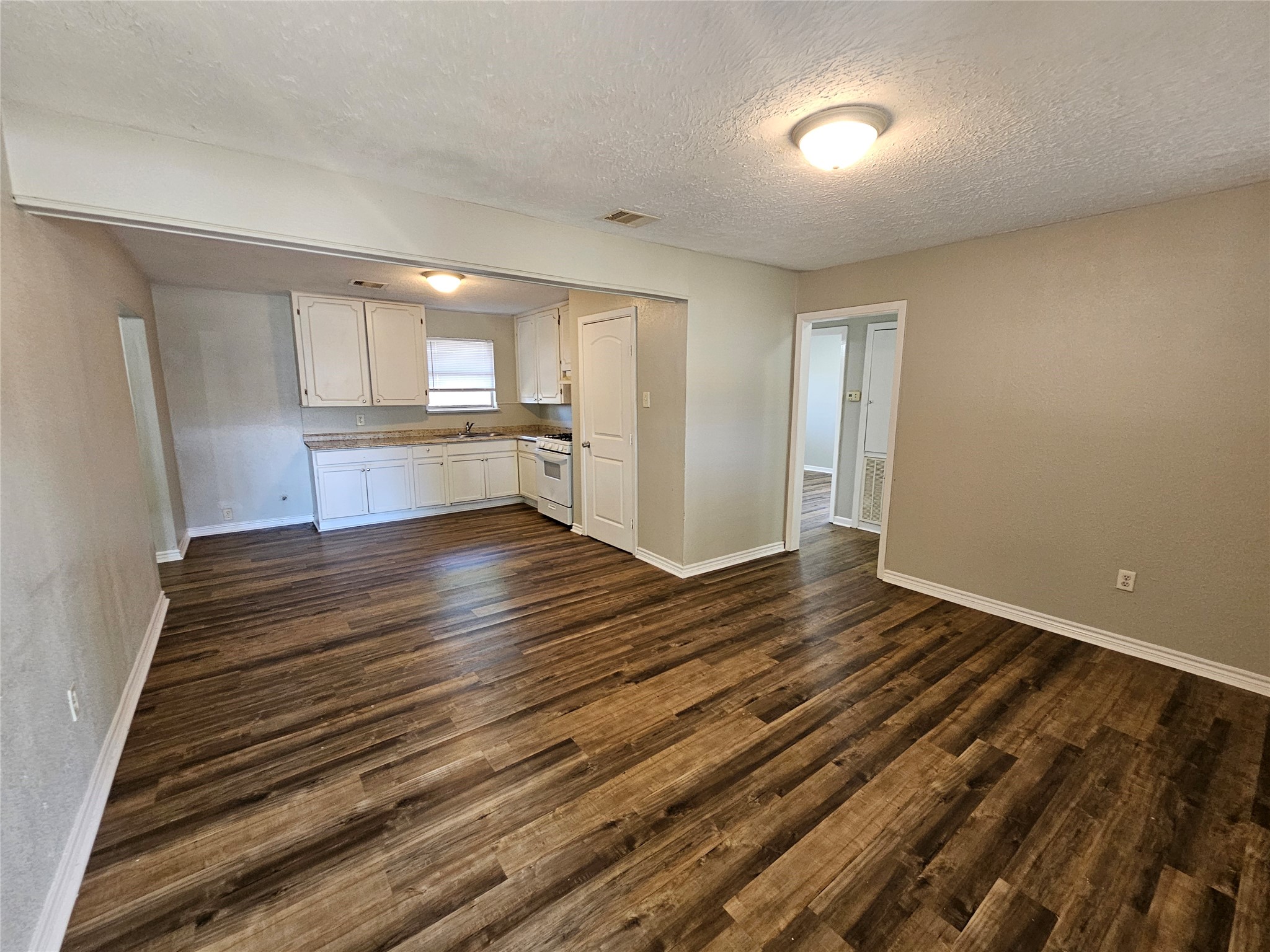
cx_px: 635
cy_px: 476
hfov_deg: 106.2
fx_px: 477
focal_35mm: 13
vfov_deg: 89.9
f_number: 2.2
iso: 320
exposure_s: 1/40
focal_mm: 2.2
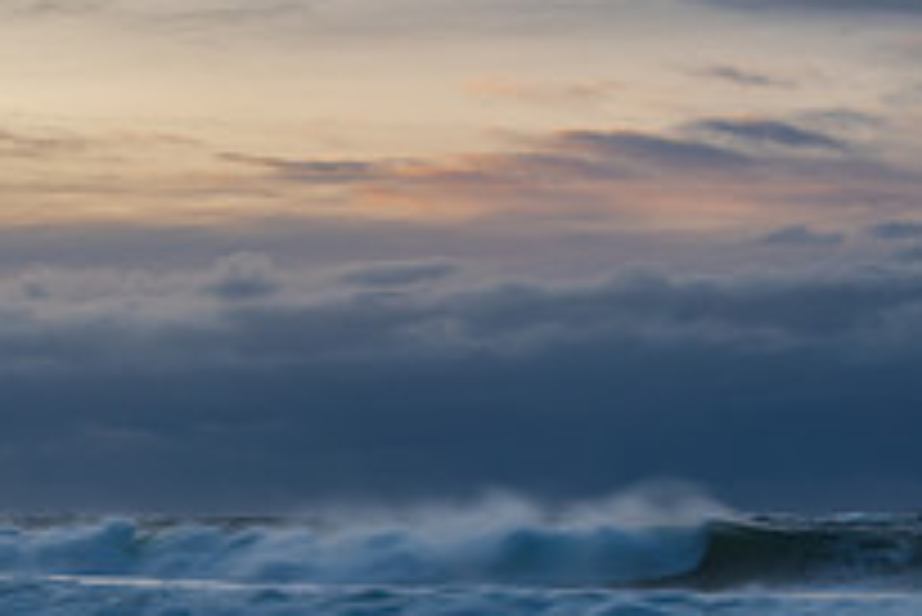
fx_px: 3511
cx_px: 94
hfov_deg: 14.8
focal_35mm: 137
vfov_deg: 10.0
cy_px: 371
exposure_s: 1/6
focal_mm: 48
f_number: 9
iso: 64
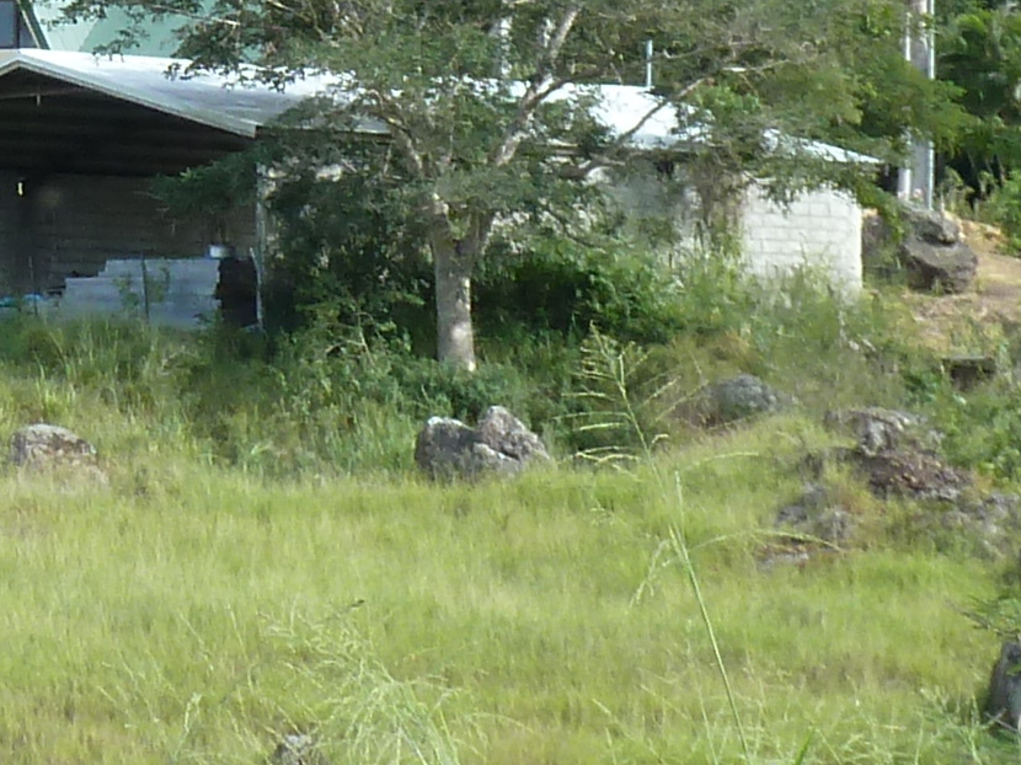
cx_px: -629
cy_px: -444
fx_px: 11087
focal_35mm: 376
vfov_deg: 3.9
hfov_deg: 5.2
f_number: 4.2
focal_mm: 12.8
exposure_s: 1/200
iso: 80
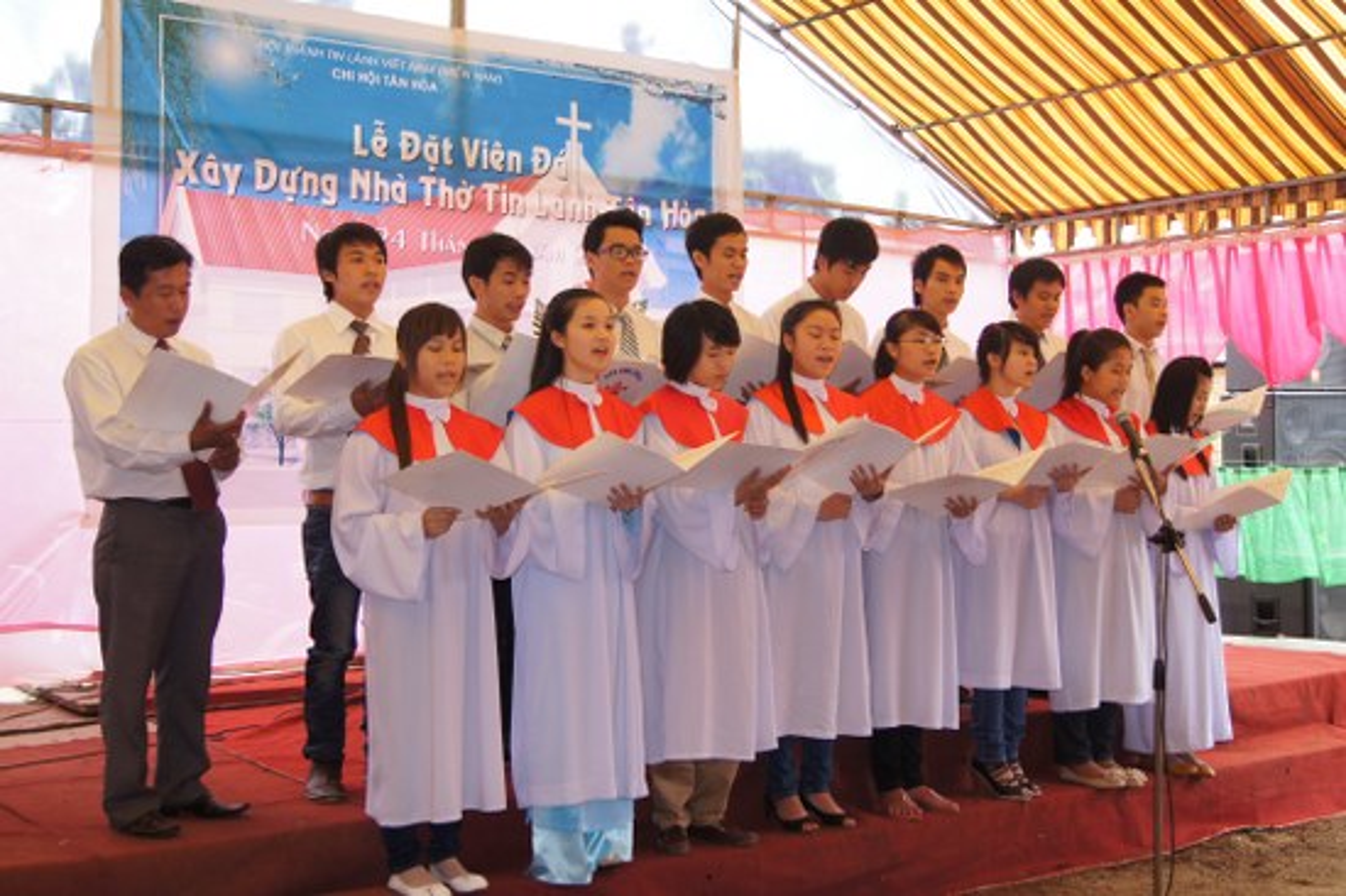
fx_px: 1569
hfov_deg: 46.4
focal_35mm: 42
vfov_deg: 31.9
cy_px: 448
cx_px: 673
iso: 400
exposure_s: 1/125
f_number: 4.5
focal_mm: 28
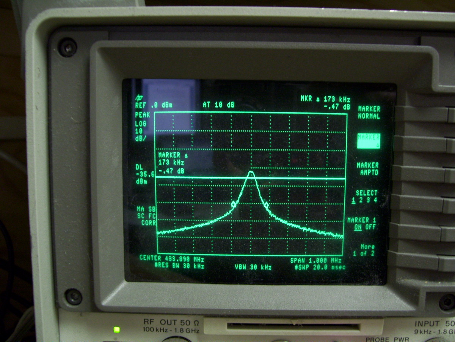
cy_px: 171
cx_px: 228
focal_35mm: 36
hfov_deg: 51.4
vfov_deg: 39.7
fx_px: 473
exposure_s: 1/8
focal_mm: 6
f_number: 2.7
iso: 160
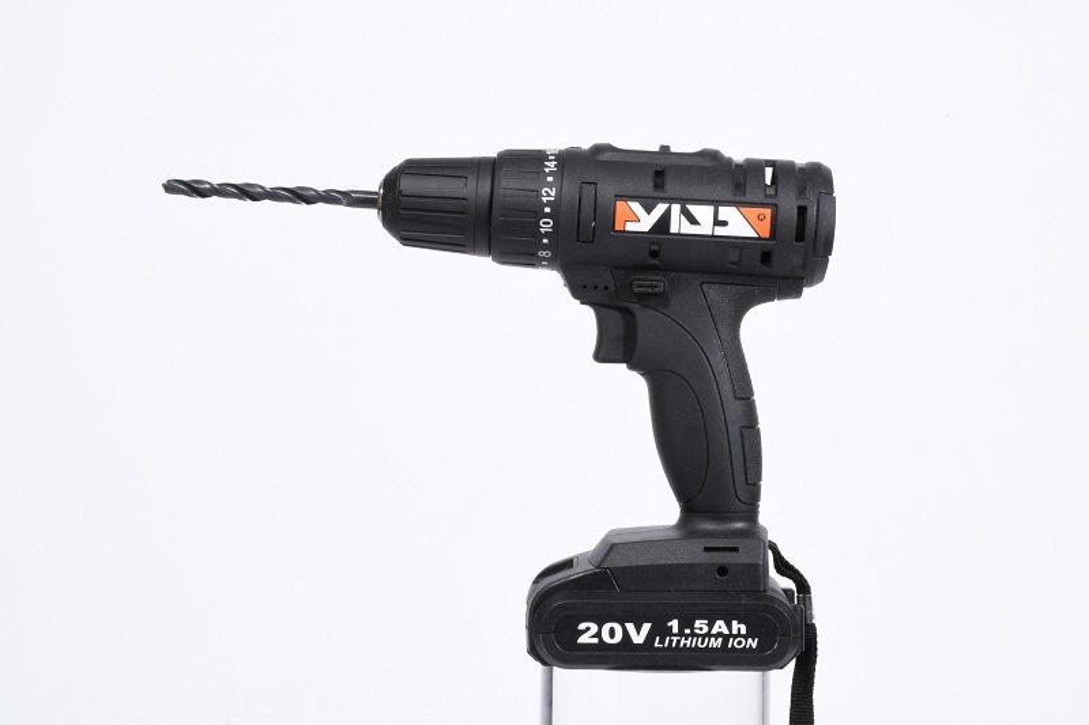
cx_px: 544
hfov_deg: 24.2
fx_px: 2540
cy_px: 362
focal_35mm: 84
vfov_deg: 16.3
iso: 100
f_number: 32
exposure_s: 1/125
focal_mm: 56
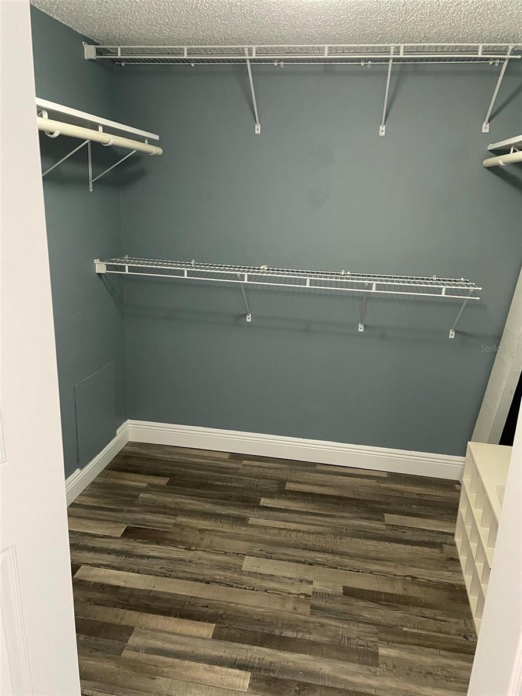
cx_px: 261
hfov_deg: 53.1
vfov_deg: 67.3
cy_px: 348
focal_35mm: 26
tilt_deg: -16.5
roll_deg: -1.7
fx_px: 523
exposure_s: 1/30
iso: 500
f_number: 1.6
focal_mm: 4.2
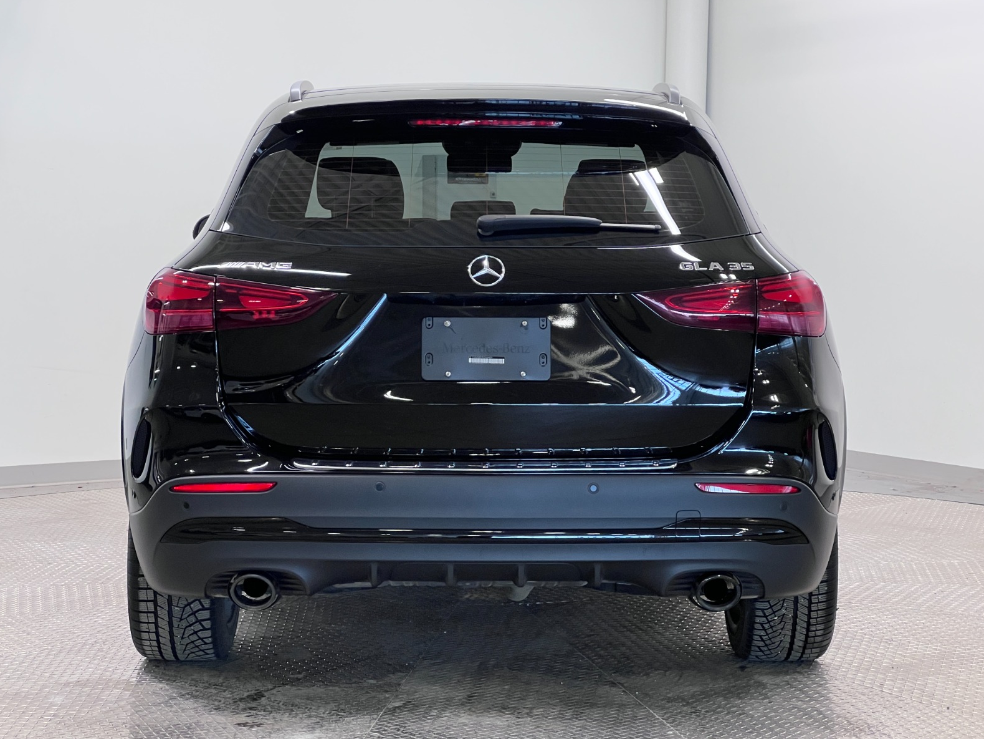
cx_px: 493
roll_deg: -0.1
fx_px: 2218
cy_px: 367
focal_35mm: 78
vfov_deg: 18.9
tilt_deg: -4.3
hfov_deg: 25.0
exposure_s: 1/120
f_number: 2.8
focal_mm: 9
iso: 200
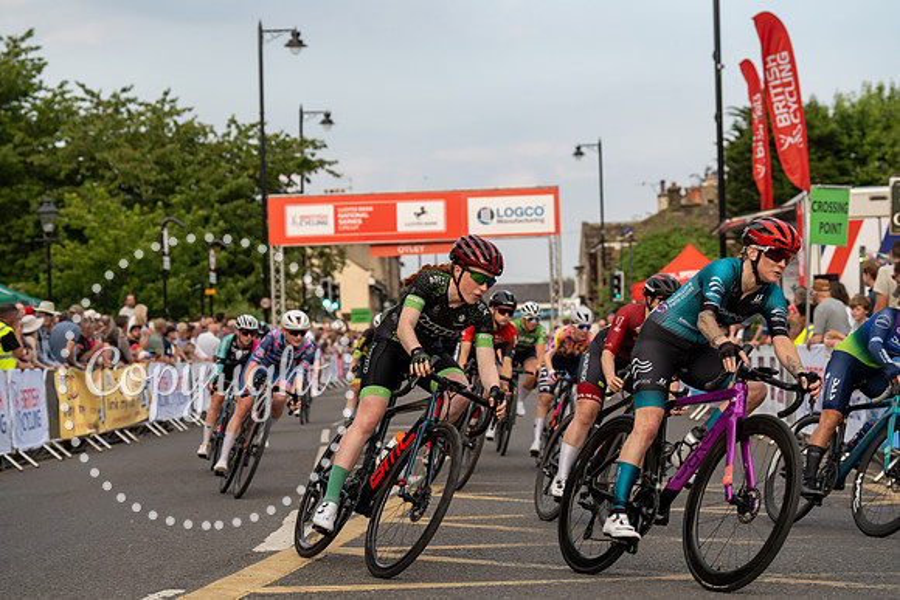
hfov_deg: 24.5
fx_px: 2075
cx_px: 450
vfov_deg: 16.5
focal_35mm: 83
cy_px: 300
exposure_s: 1/1000
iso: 500
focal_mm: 83
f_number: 4.5
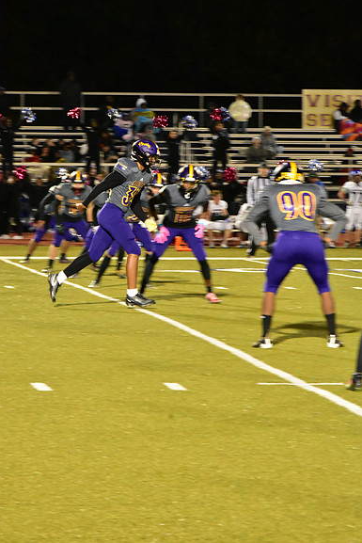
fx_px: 2728
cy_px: 271
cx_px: 181
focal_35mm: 181
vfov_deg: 11.4
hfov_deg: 7.6
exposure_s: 1/60
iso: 10000
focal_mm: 120
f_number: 11
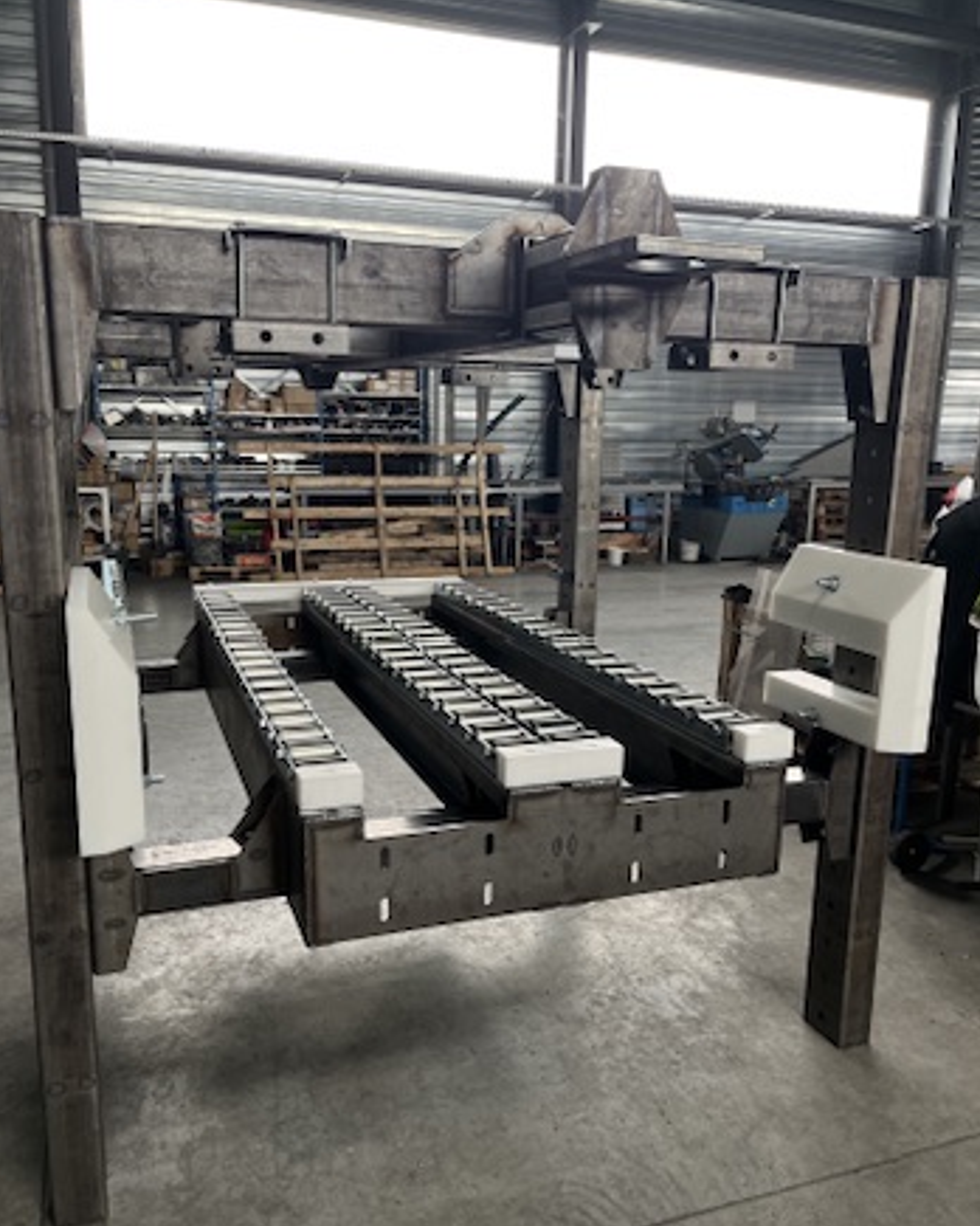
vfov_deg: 62.2
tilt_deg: -13.2
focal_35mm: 28
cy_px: 640
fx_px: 1015
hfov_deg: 51.5
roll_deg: -0.5
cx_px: 484
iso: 125
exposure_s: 1/74
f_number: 1.6
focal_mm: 5.1
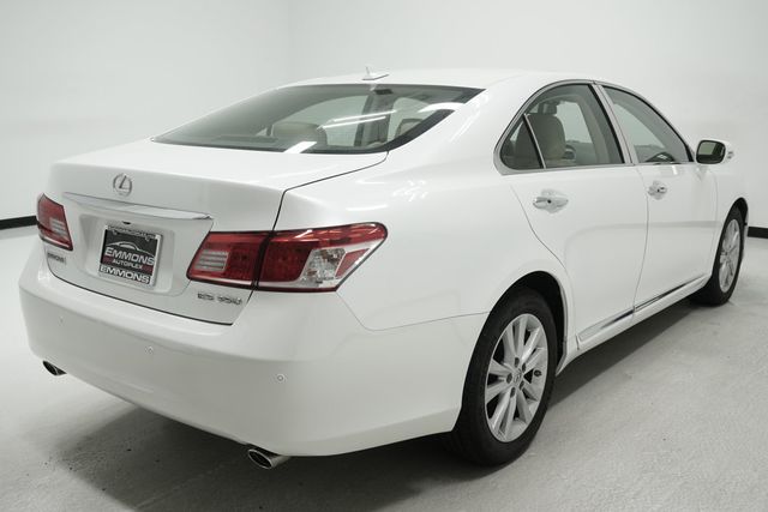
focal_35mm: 34
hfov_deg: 55.8
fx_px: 725
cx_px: 384
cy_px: 256
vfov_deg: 38.9
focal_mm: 23
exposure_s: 1/200
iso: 500
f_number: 5.6
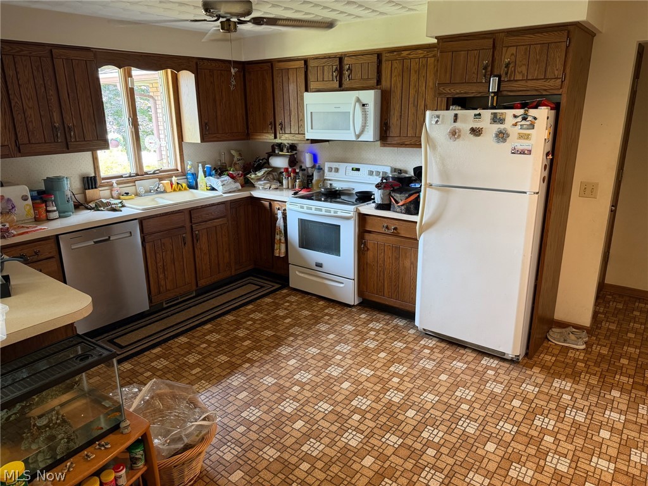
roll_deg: +0.5
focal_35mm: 24
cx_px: 324
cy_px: 243
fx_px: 449
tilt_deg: -16.5
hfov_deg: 71.6
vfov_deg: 56.8
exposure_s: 1/60
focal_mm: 6.76
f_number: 1.78
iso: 250
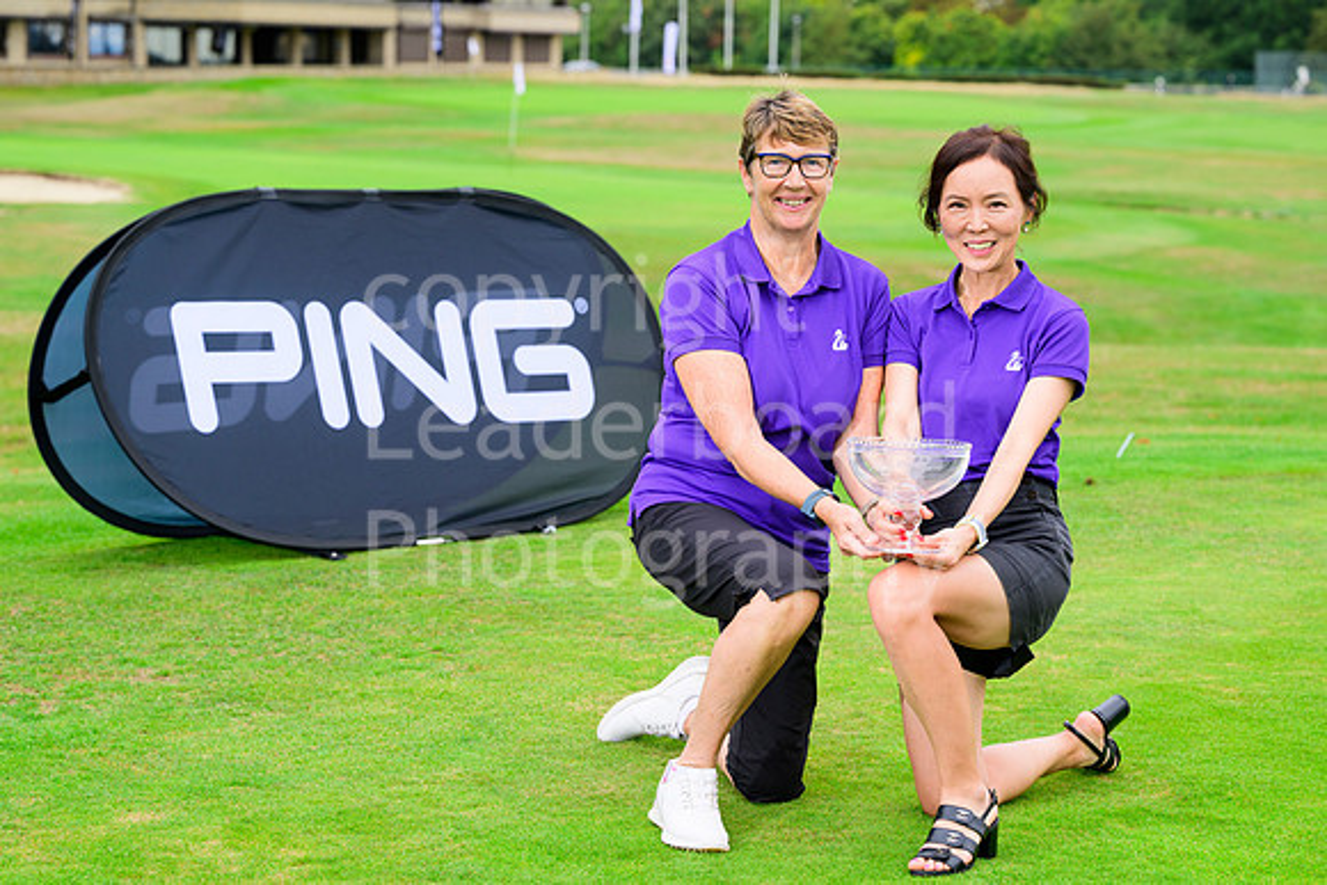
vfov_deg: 17.4
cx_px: 679
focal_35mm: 78
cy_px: 432
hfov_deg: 25.9
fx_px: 2890
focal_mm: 70
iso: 200
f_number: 4
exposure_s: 1/250
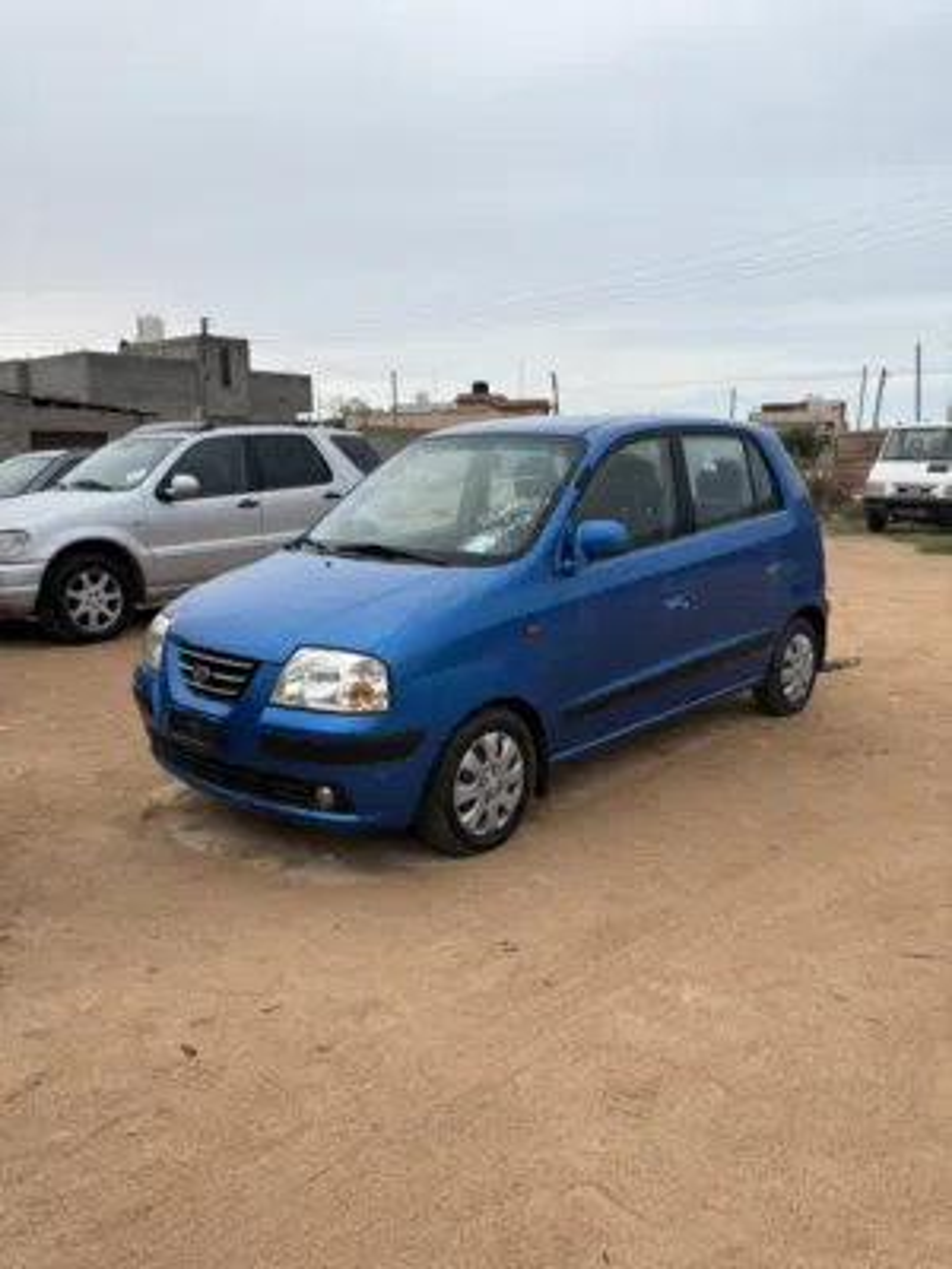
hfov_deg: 53.1
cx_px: 476
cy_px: 634
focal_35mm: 26
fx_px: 953
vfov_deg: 67.3
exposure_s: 1/2141
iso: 50
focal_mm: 5.96
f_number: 1.6
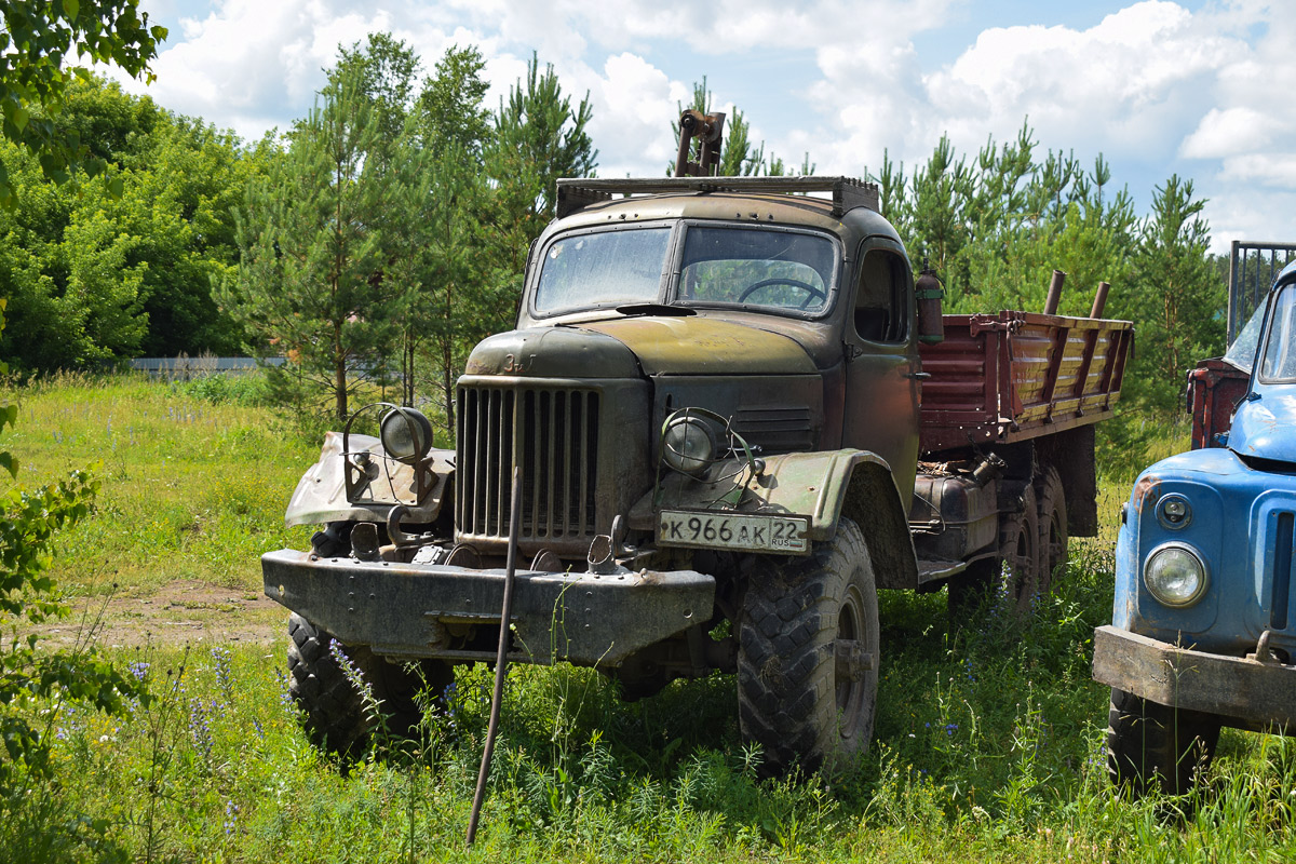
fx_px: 2052
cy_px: 432
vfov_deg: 23.8
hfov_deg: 35.1
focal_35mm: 57
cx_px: 648
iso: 200
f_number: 6.3
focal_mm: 38
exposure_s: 1/500
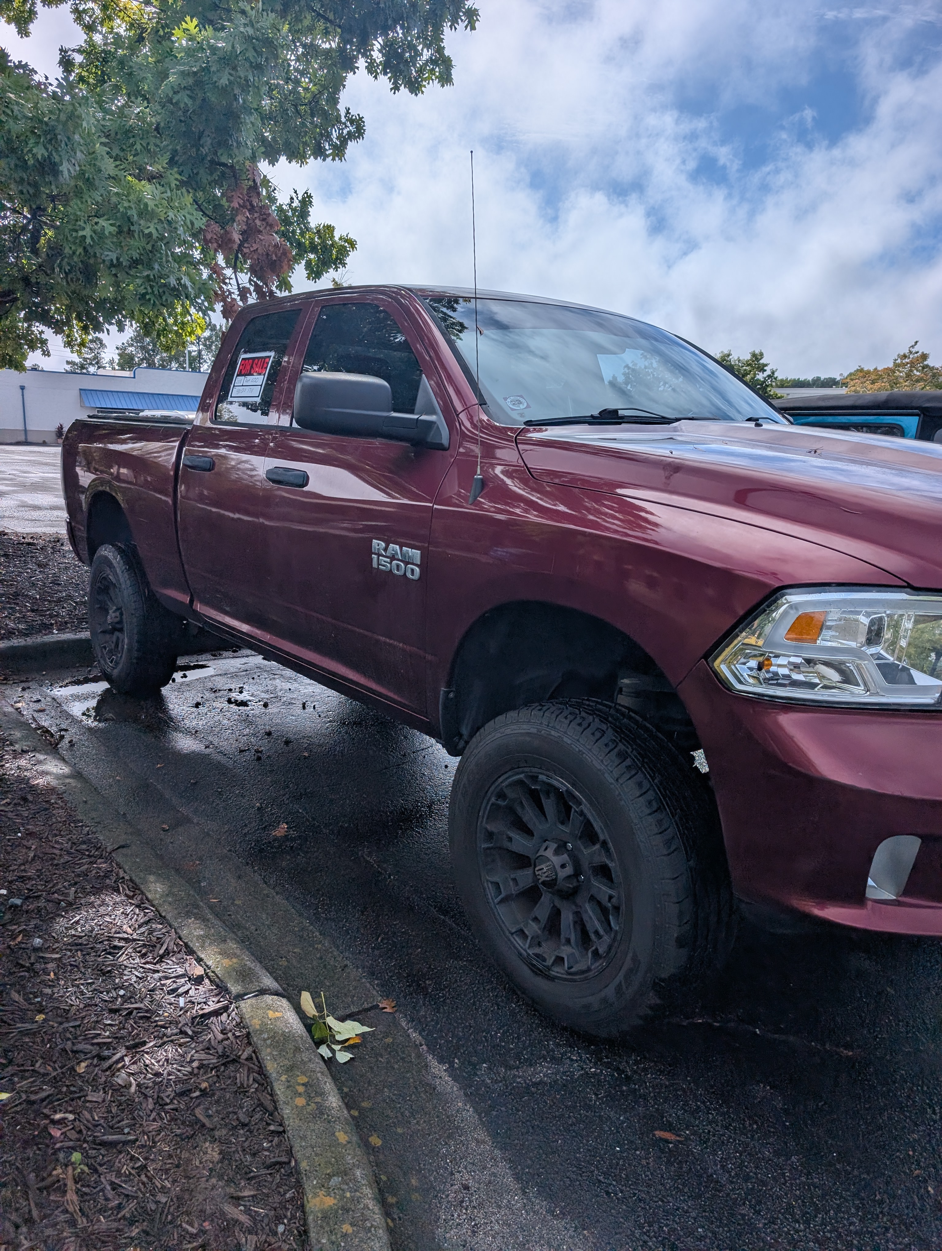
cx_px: 471
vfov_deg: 71.5
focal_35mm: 24
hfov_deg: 56.9
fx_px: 869
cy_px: 626
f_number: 1.68
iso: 20
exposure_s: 1/2604
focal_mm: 6.9
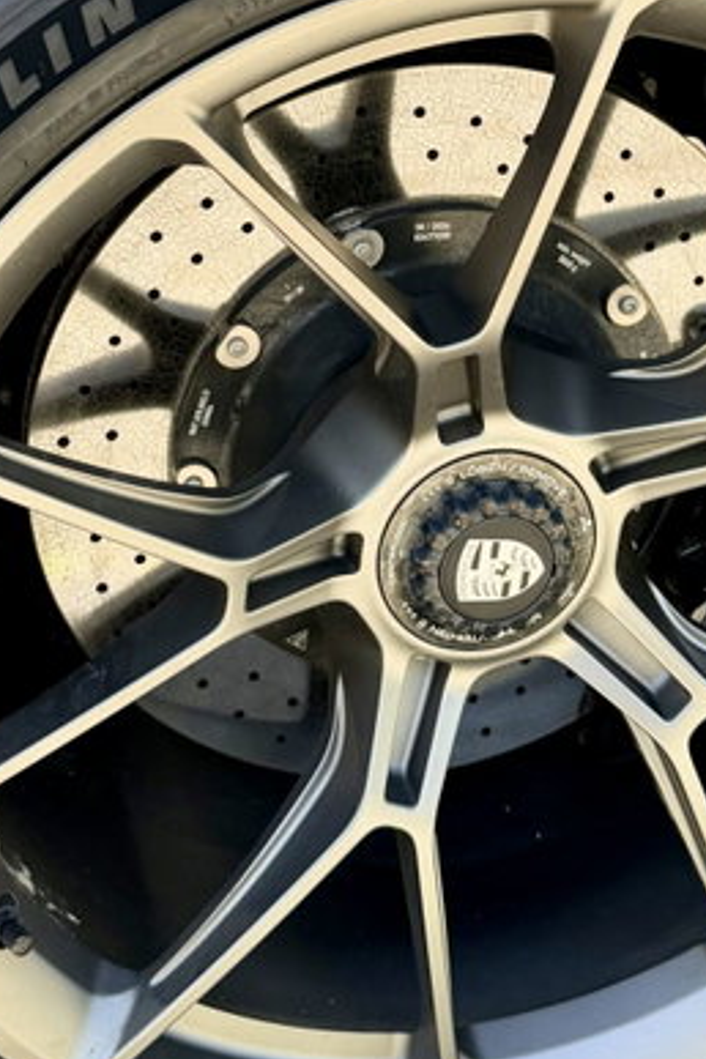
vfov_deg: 29.6
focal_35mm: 66
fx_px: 1941
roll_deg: -1.5
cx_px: 397
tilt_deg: -21.4
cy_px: 159
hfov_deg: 20.6
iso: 100
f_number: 1.78
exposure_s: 1/728
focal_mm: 6.76
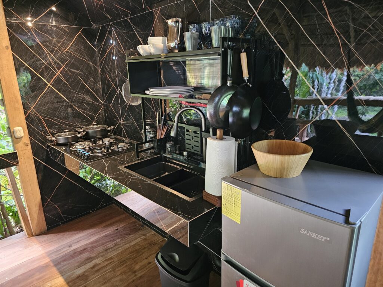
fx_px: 254
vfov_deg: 58.9
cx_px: 192
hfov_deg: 73.9
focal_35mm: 23
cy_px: 144
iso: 640
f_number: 1.7
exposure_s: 1/24
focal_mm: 6.3
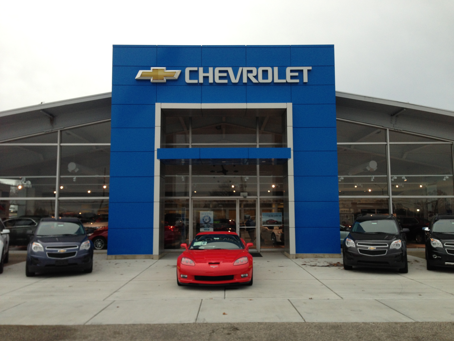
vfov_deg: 42.9
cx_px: 227
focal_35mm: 33
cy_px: 170
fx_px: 433
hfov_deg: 55.4
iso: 64
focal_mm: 4.13
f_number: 2.4
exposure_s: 1/120
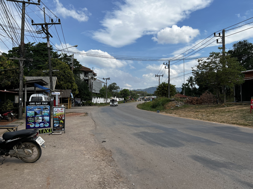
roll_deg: +0.7
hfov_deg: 67.3
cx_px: 126
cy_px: 94
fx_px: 190
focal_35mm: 26
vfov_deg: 53.1
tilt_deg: +1.4
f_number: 1.5
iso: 50
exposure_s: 1/5076
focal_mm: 5.7
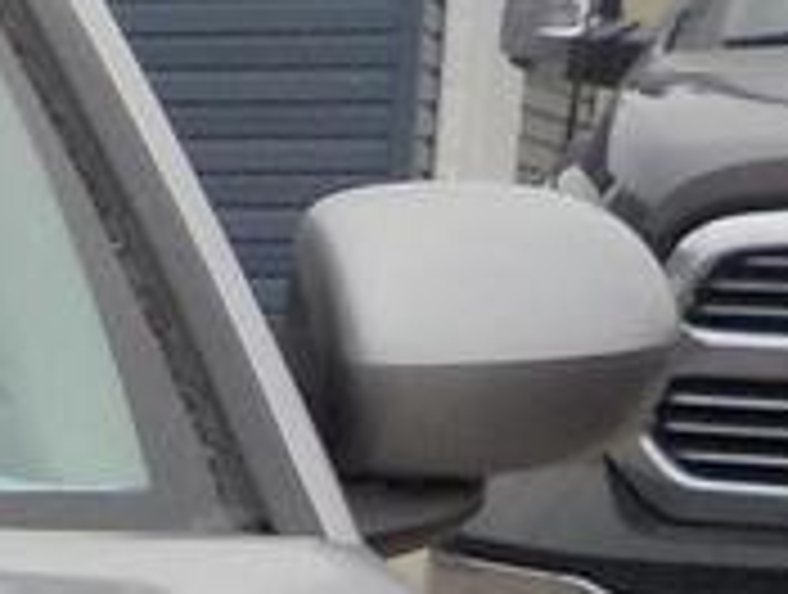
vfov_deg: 6.4
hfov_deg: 8.3
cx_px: -1126
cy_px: 1611
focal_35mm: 219
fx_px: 4996
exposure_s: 1/200
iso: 125
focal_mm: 4.1
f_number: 3.3
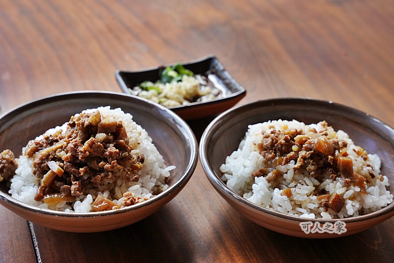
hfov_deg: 28.8
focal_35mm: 70
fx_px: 766
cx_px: 197
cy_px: 132
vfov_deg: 19.5
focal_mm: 70
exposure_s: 1/640
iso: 2000
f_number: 8
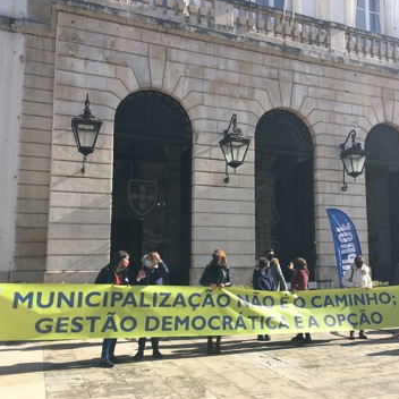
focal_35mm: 35
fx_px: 456
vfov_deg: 47.2
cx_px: 253
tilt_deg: +5.9
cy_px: 201
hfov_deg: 46.7
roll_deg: +1.3
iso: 25
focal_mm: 4.15
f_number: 2.2
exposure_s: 1/1026
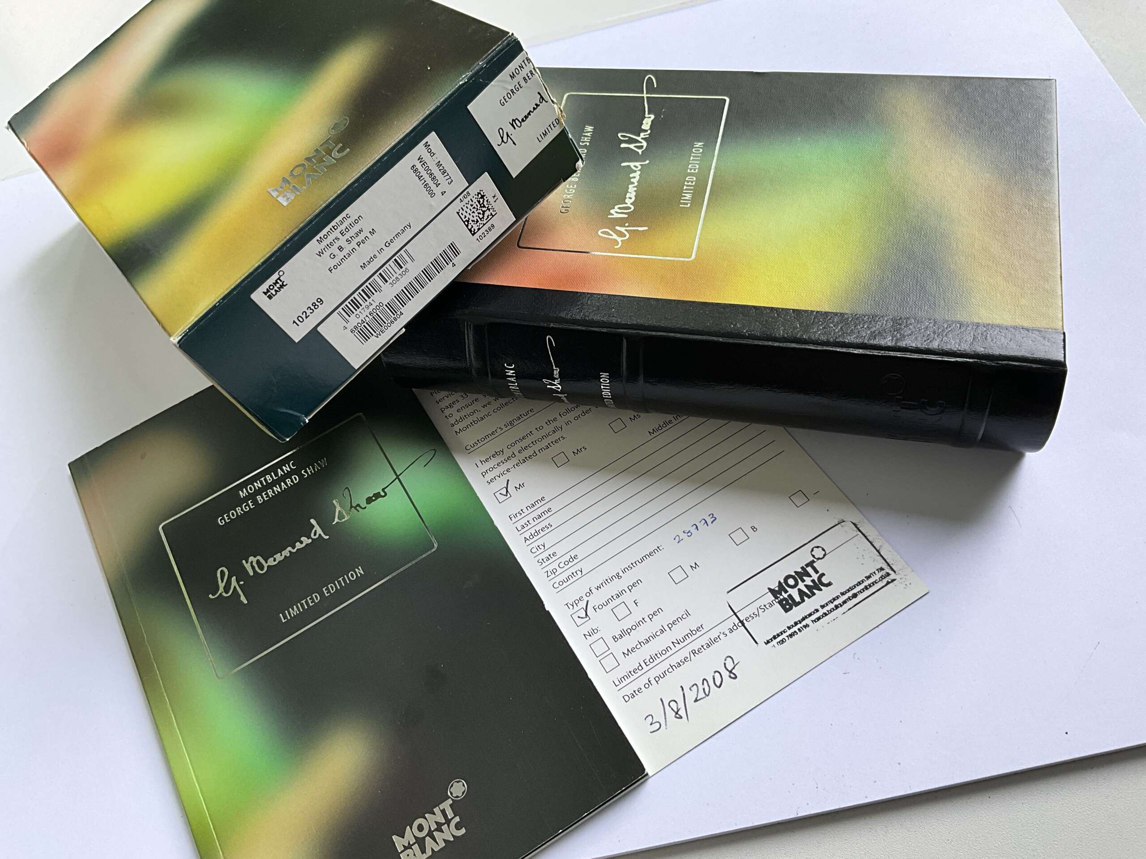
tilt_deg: -58.4
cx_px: 573
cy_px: 430
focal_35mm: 29
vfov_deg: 48.2
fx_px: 960
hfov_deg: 61.7
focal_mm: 3
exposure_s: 1/122
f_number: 1.8
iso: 40
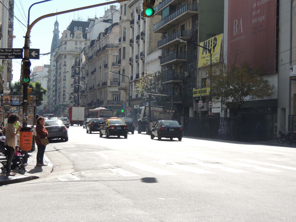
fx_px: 599
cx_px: 148
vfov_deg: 21.0
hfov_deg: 27.8
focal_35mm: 70
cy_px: 111
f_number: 3.9
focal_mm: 12.4
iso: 100
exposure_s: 1/500
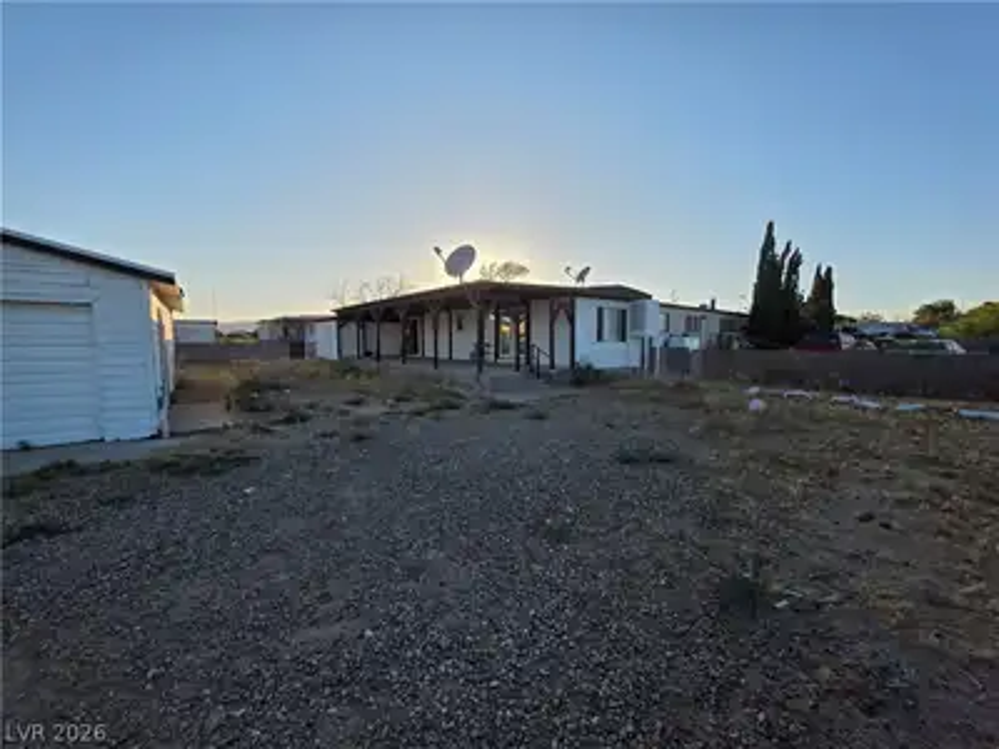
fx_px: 375
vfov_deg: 89.9
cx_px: 500
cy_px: 374
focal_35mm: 13
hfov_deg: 106.2
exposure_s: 1/1318
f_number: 1.9
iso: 40
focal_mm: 2.2
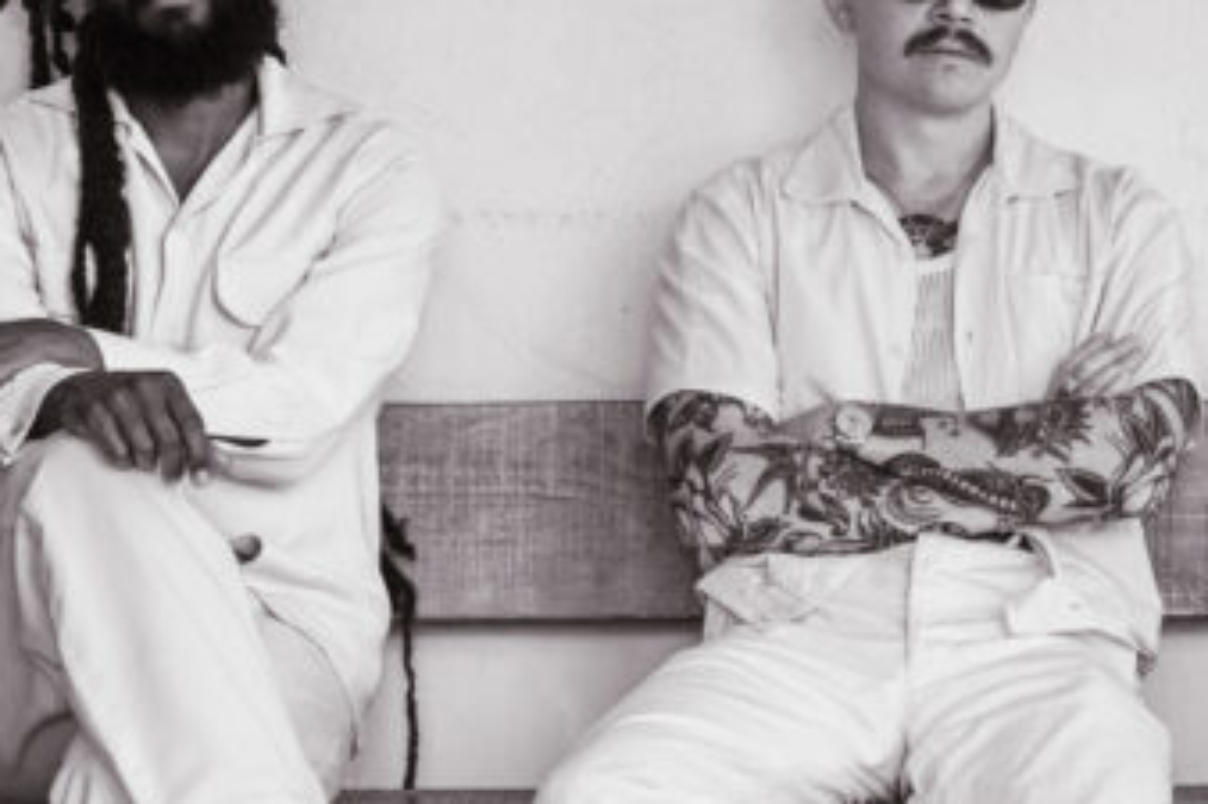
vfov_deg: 6.9
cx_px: 1019
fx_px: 6688
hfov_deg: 10.3
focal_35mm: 199
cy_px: 352
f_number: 5
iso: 400
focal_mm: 65.8
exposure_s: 1/125
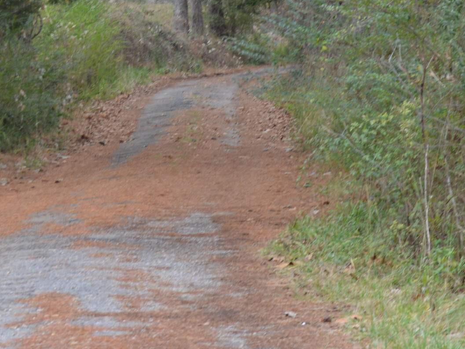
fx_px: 3095
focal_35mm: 230
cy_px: 25
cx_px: 0
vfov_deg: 6.4
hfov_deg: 8.5
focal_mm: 55
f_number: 5.6
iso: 360
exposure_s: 1/125
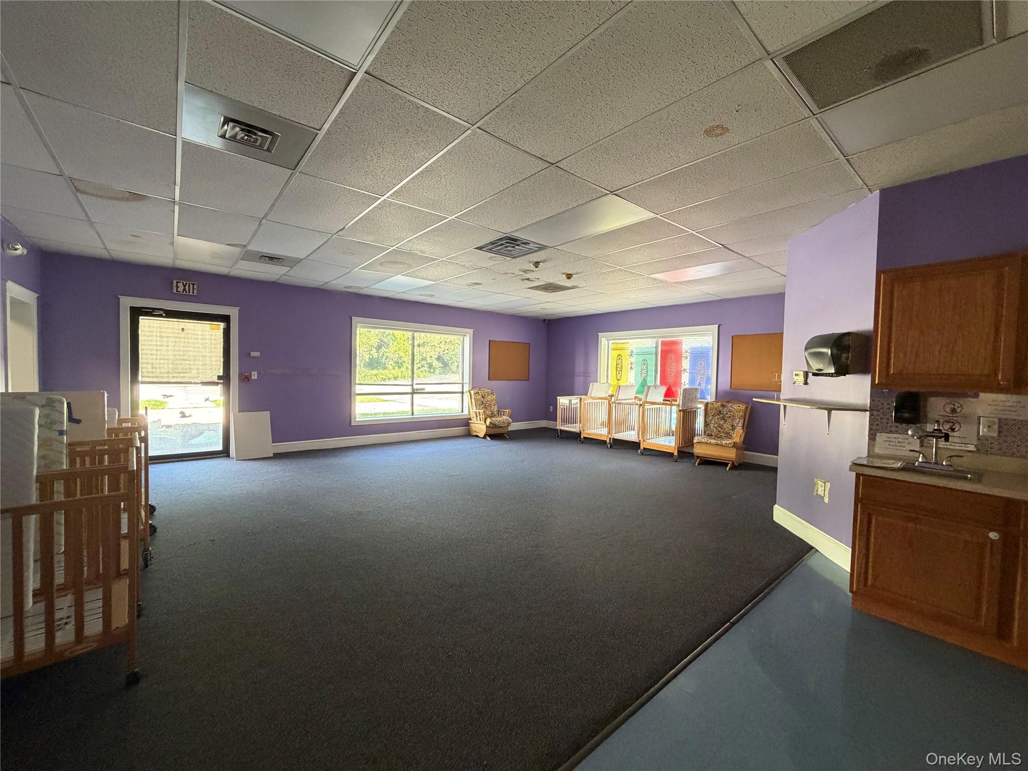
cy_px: 386
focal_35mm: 14
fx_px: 416
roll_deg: -1.1
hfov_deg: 102.1
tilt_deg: -2.4
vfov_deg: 85.7
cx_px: 514
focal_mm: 2.22
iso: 320
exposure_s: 1/67
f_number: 2.2
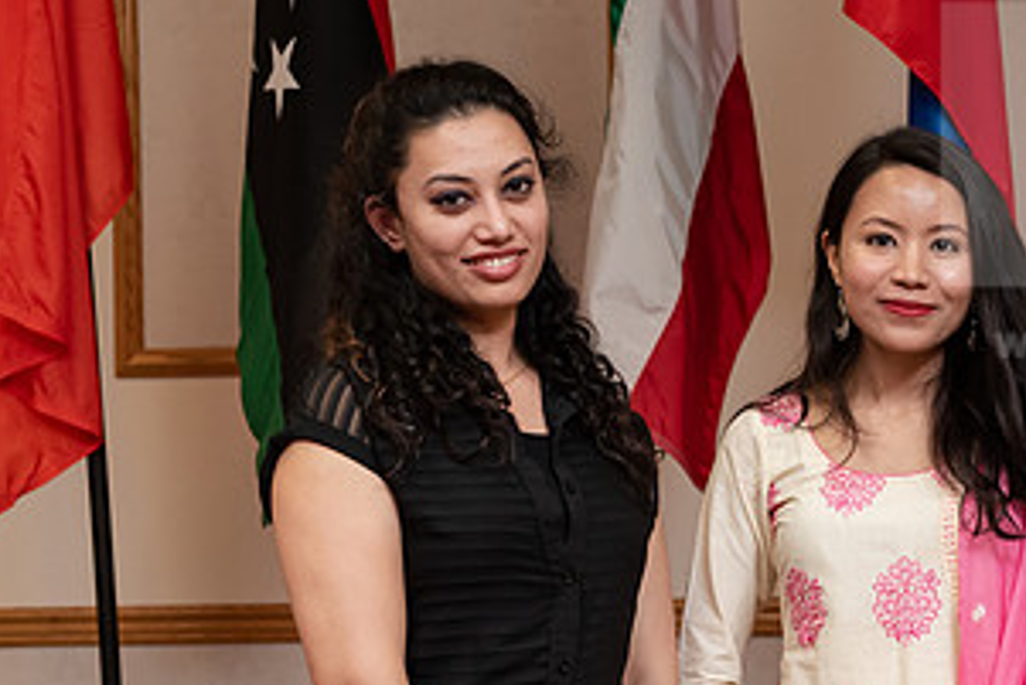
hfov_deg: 19.1
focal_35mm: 106
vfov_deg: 12.9
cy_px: 414
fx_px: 3022
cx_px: 839
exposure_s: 1/125
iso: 2000
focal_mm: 55
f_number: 6.3
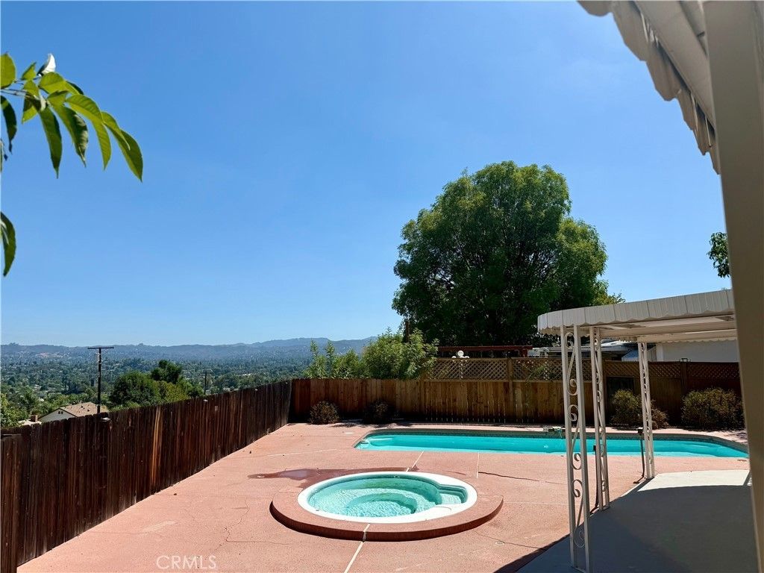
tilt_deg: +7.9
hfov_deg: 71.6
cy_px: 286
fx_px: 530
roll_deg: +0.3
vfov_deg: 56.8
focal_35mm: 24
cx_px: 382
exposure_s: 1/8130
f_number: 1.78
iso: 80
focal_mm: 6.76
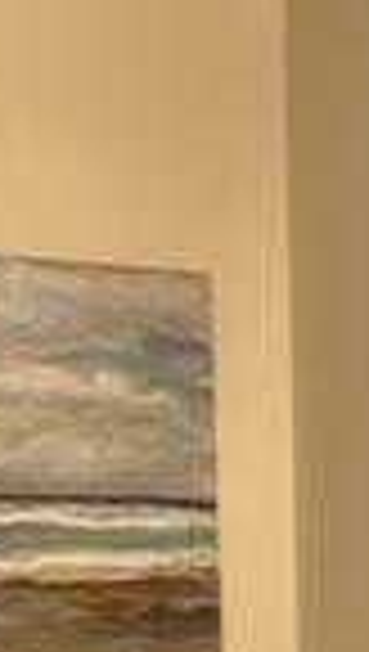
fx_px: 2166
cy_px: 1039
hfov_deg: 9.5
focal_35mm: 125
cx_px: 508
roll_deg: +0.4
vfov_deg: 15.5
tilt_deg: -10.1
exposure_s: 1/60
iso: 80
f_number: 1.6
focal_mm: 4.2
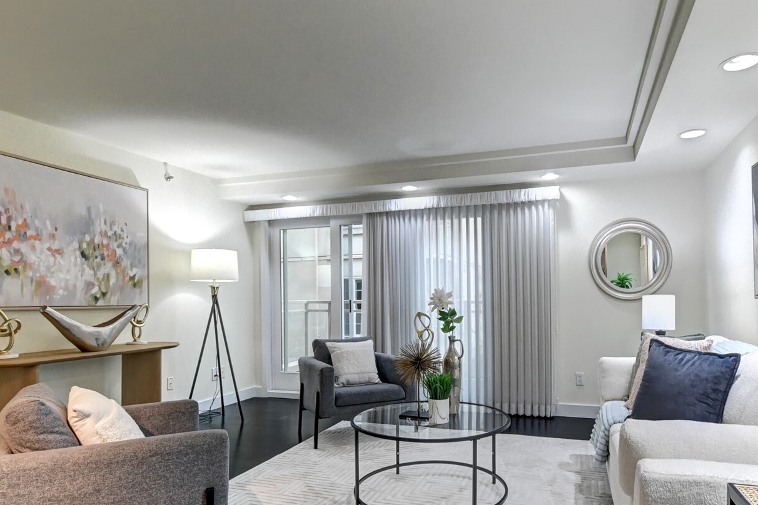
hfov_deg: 80.8
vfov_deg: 58.2
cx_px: 429
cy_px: 335
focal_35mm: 21
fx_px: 442
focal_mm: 10
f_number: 11
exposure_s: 1/5
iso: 3200
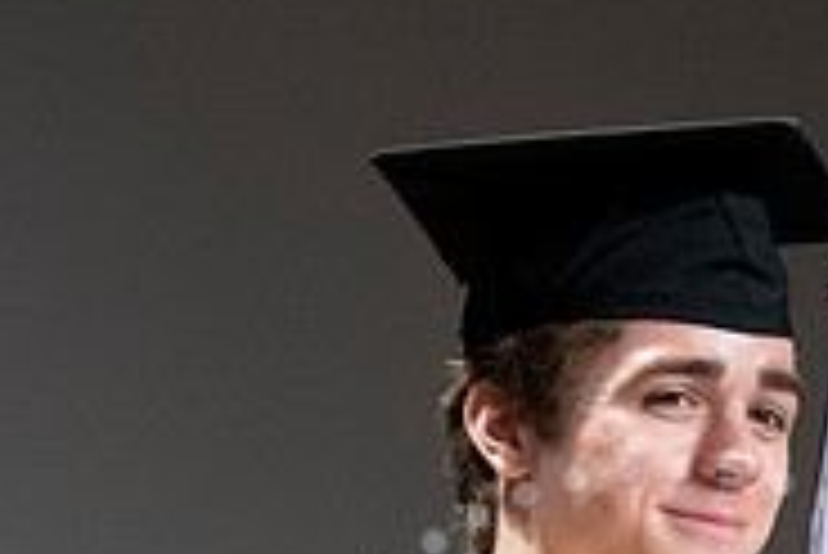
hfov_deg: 3.5
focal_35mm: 589
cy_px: 1090
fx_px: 13557
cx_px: 814
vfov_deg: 2.3
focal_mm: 120
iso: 1000
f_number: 4
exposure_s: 1/80
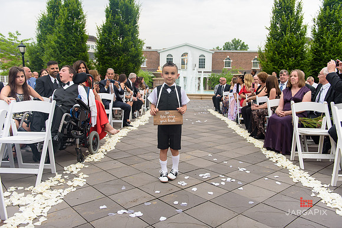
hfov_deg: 65.5
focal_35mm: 28
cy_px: 114
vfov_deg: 46.4
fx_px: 266
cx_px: 171
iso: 200
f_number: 3.2
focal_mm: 28
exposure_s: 1/200
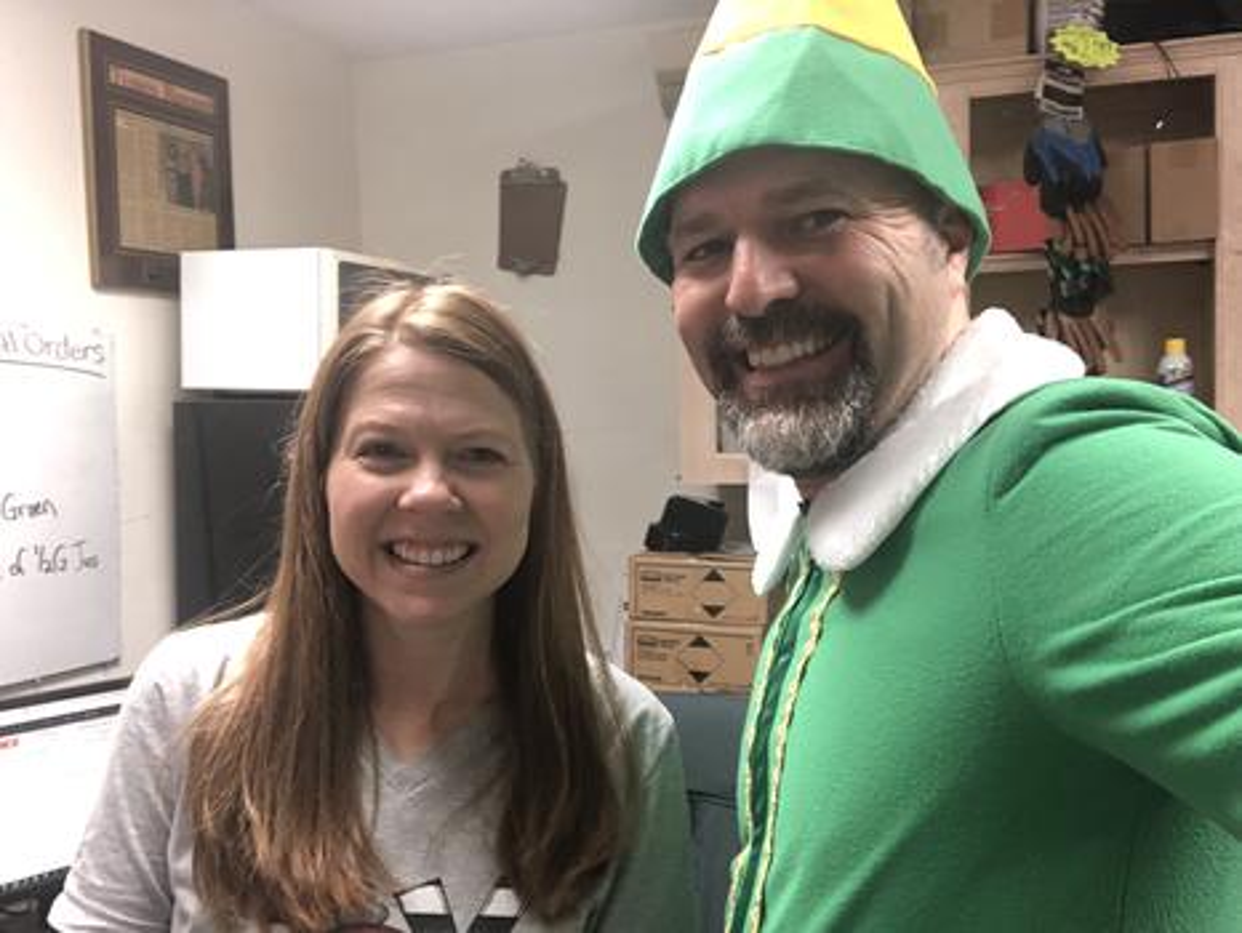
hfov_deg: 56.8
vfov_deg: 44.2
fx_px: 1149
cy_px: 466
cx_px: 621
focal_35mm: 32
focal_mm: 2.87
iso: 200
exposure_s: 1/60
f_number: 2.2
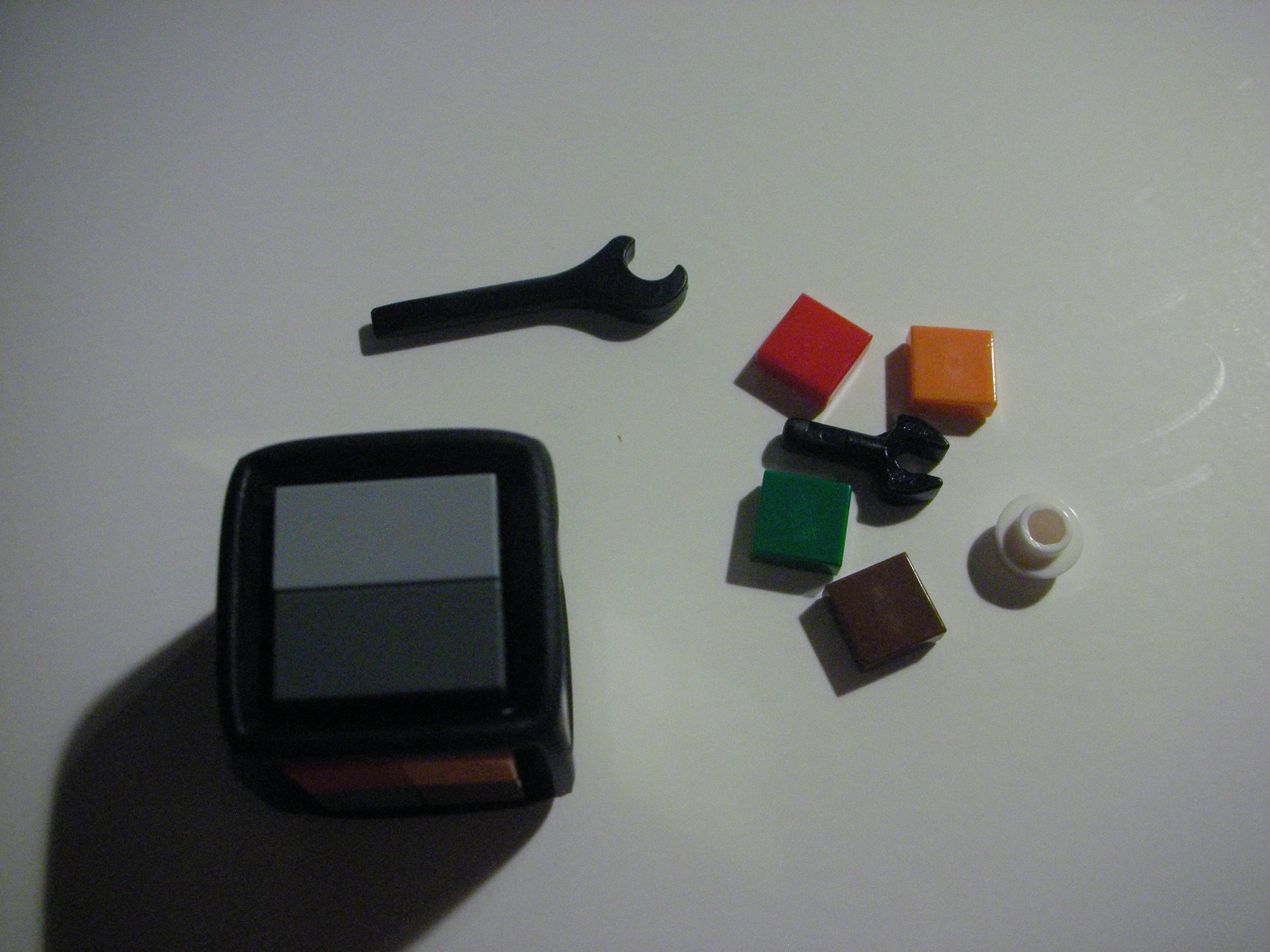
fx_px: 1284
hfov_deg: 52.6
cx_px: 635
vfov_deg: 40.7
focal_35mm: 35
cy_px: 476
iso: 400
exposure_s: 1/184
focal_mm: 5.8
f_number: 3
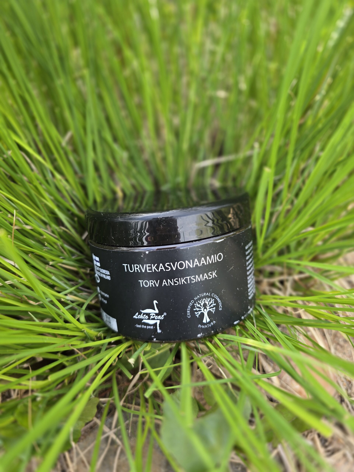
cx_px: 177
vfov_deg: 73.9
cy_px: 236
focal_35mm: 23
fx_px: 314
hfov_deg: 58.9
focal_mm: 6.3
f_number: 1.7
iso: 32
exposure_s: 1/100
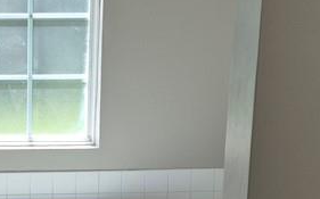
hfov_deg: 22.4
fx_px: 775
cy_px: 193
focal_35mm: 89
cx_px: -7
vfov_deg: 14.4
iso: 25
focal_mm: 5.4
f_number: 1.8
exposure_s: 1/204
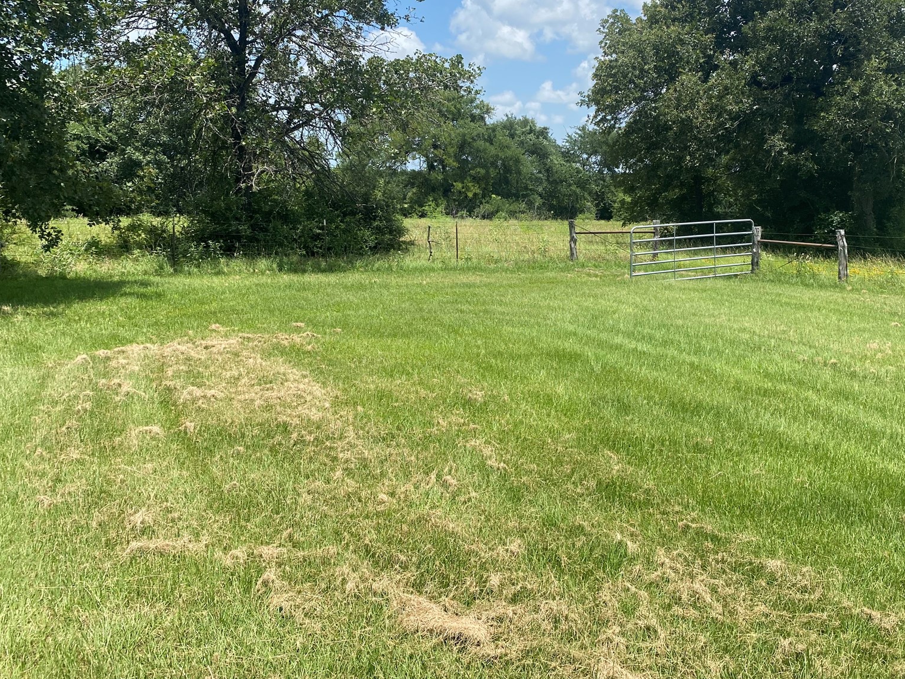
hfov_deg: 52.4
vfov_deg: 40.5
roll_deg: +0.1
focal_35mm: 35
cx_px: 531
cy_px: 267
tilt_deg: -5.1
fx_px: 915
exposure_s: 1/2358
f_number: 1.8
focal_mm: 4.25
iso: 32
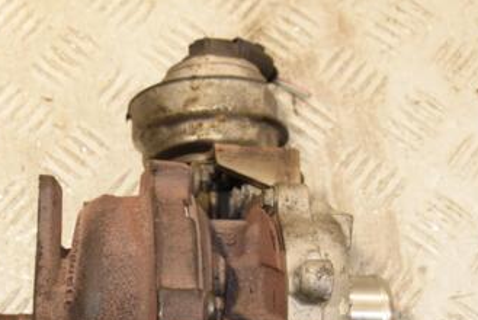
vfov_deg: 16.5
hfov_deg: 24.7
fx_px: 1090
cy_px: 279
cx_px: 186
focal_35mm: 82
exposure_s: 1/200
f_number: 6.3
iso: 800
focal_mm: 30
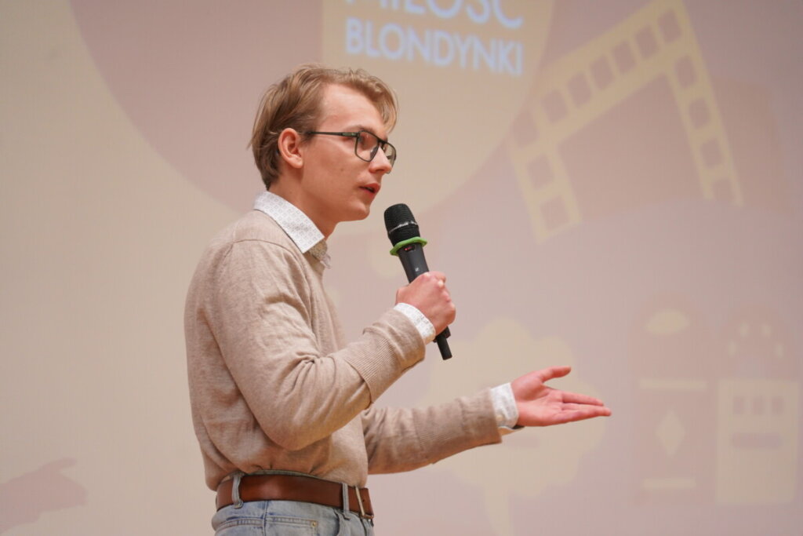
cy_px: 268
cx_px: 402
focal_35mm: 105
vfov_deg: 13.0
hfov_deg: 19.5
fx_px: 2342
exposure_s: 1/160
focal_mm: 105
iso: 3200
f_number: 4
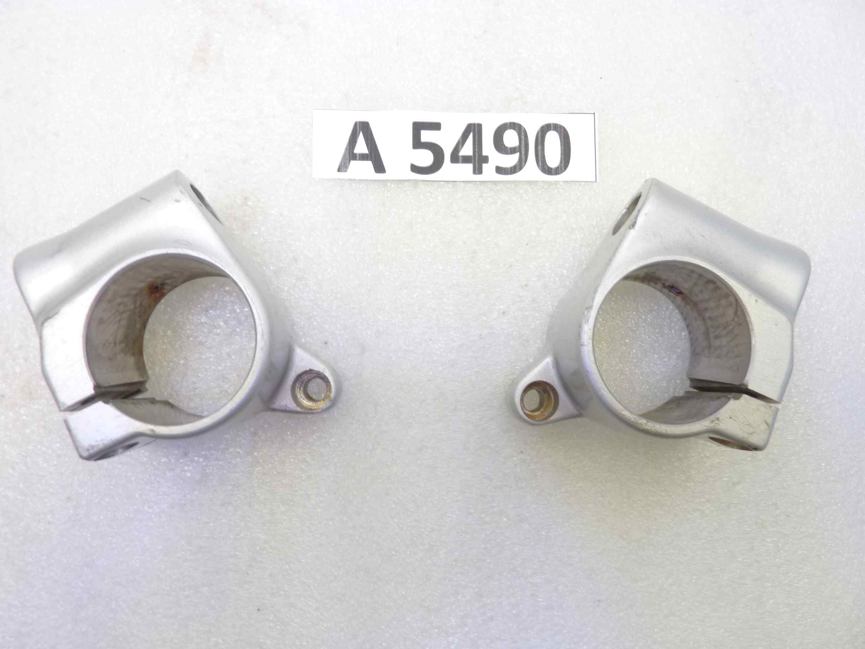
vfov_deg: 54.9
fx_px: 625
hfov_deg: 69.4
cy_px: 324
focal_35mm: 25
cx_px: 432
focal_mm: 4.1
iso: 80
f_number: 3.3
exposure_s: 1/10
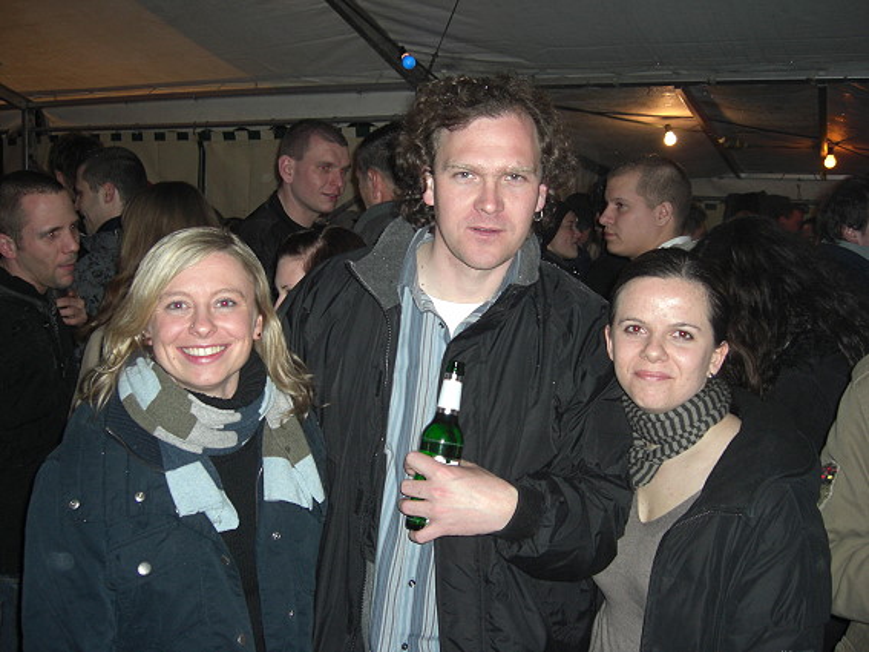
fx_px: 954
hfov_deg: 49.0
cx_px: 434
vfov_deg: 37.7
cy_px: 326
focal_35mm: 38
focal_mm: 7.9
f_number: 2.8
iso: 200
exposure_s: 1/60
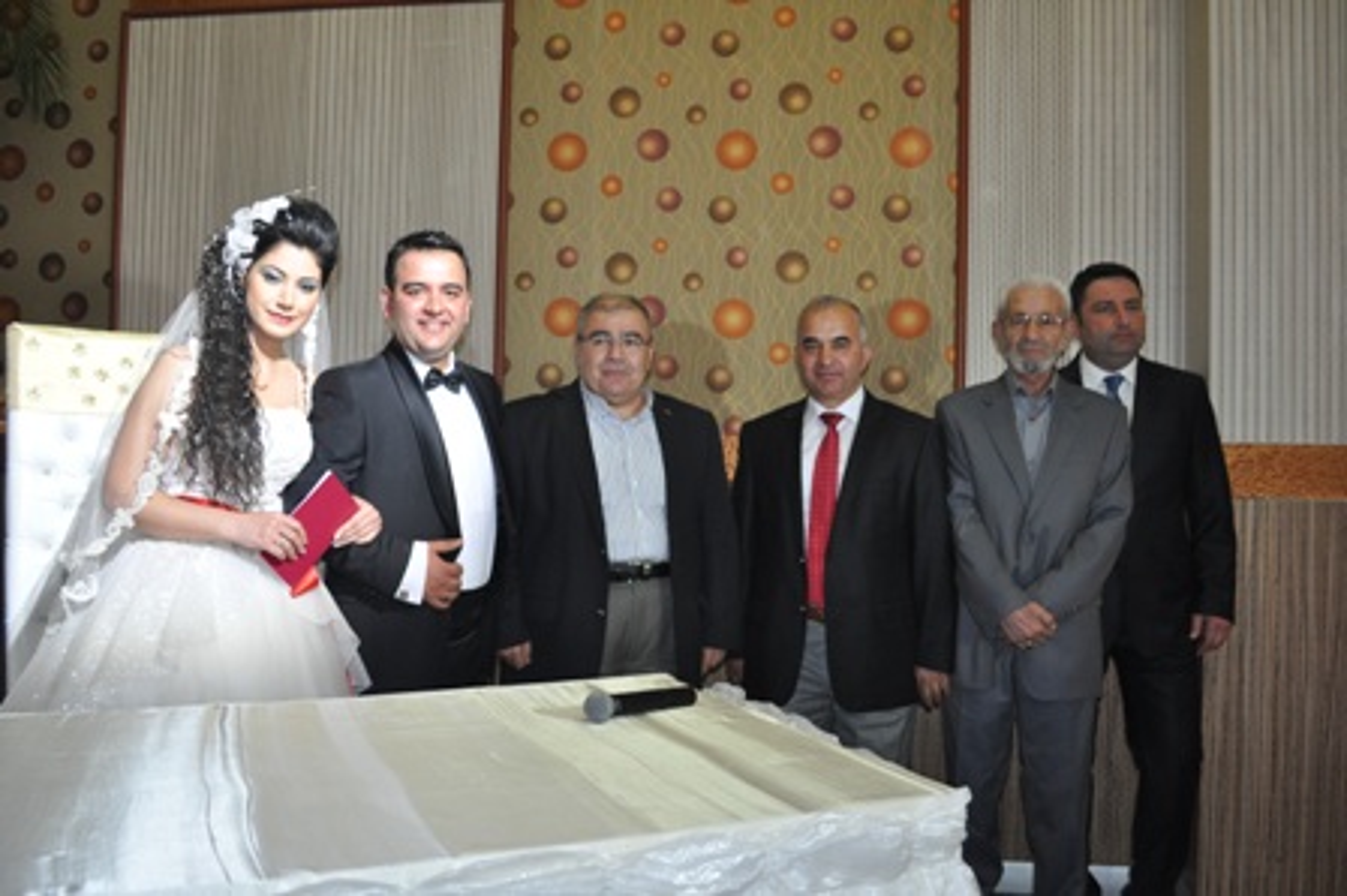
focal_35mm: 33
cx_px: 674
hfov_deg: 57.3
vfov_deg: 39.9
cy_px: 448
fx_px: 1234
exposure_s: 1/60
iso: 800
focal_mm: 22
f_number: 3.8
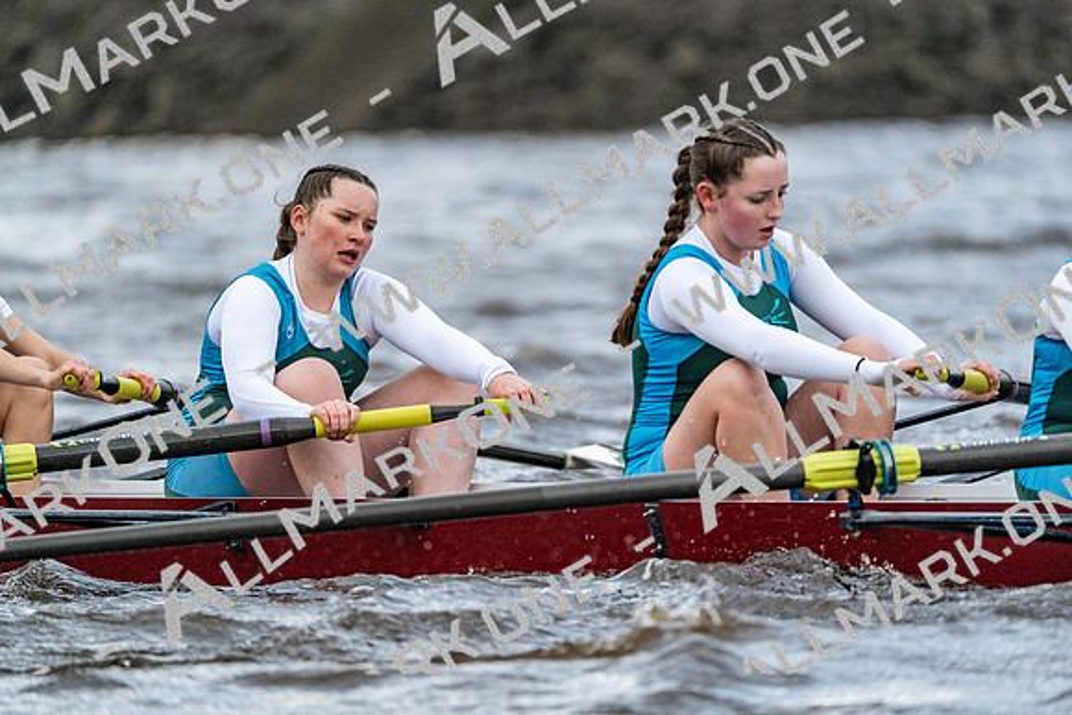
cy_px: 358
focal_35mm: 600
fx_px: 17870
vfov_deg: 2.3
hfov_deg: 3.4
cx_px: 536
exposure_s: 1/1600
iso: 4000
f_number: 6.3
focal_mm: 600
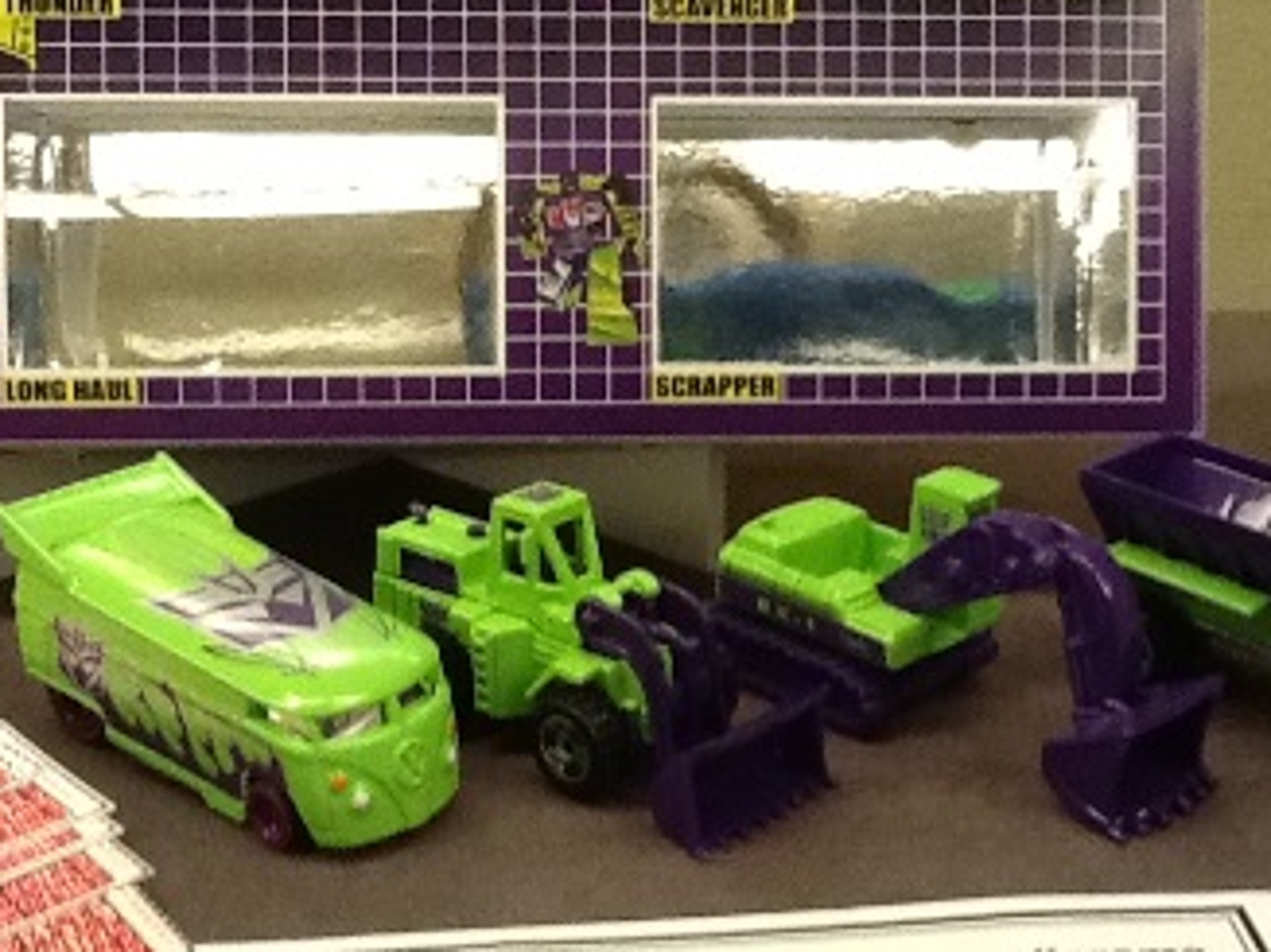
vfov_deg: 24.0
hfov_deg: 31.6
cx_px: 760
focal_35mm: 61
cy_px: 420
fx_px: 2239
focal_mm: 2.03
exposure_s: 1/30
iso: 250
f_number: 2.4
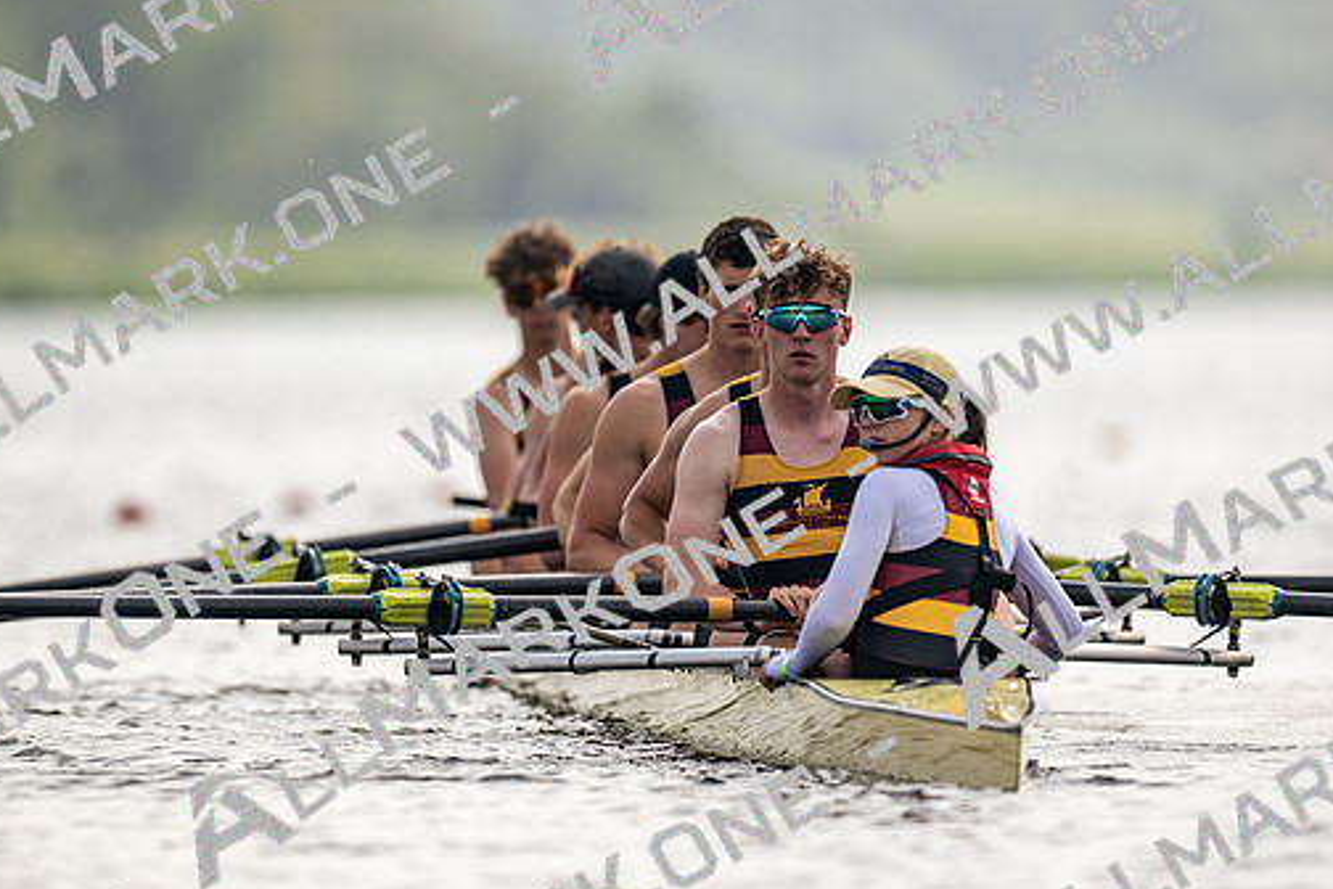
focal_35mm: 690
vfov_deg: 2.0
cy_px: 480
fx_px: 25547
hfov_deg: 3.0
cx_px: 727
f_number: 4
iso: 250
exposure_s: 1/2500
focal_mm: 600
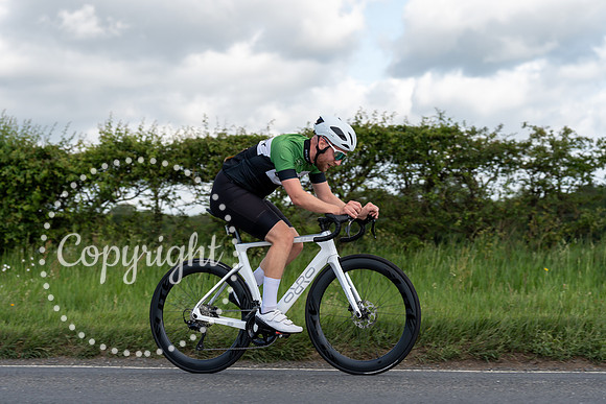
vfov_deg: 18.9
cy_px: 202
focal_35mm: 72
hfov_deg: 28.1
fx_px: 1212
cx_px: 303
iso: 160
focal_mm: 70
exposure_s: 1/1000
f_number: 3.5
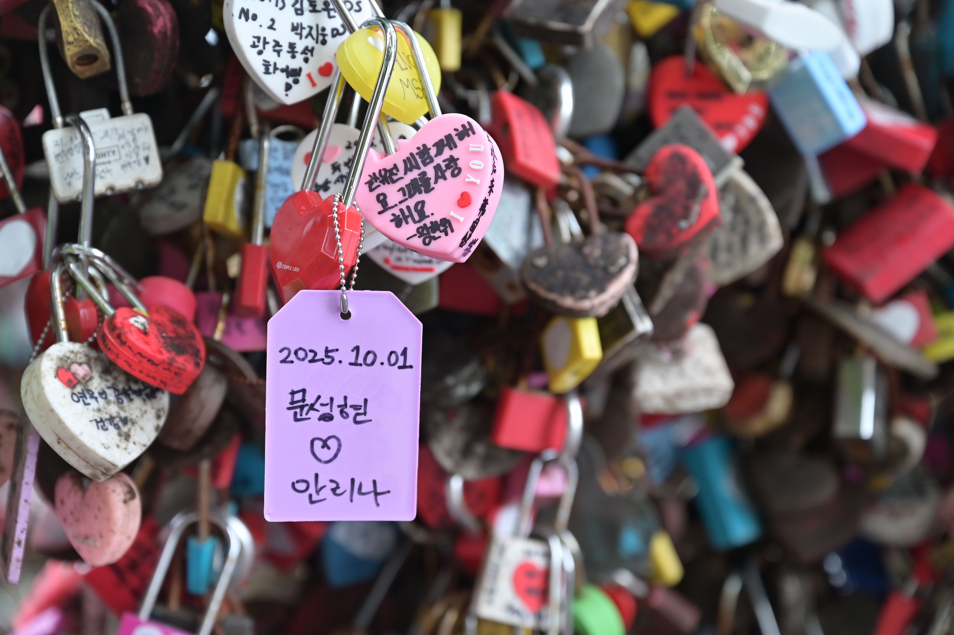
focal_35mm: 70
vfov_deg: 19.4
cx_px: 477
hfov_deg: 28.9
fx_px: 1854
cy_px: 318
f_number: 3.5
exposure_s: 1/250
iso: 500
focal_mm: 70
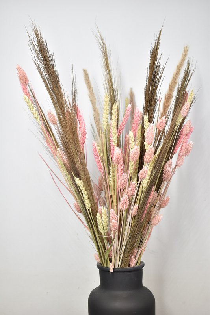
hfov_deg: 29.9
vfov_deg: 43.6
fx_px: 394
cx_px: 105
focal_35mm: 45
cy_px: 158
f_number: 4.2
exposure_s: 1/50
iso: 125
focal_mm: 30
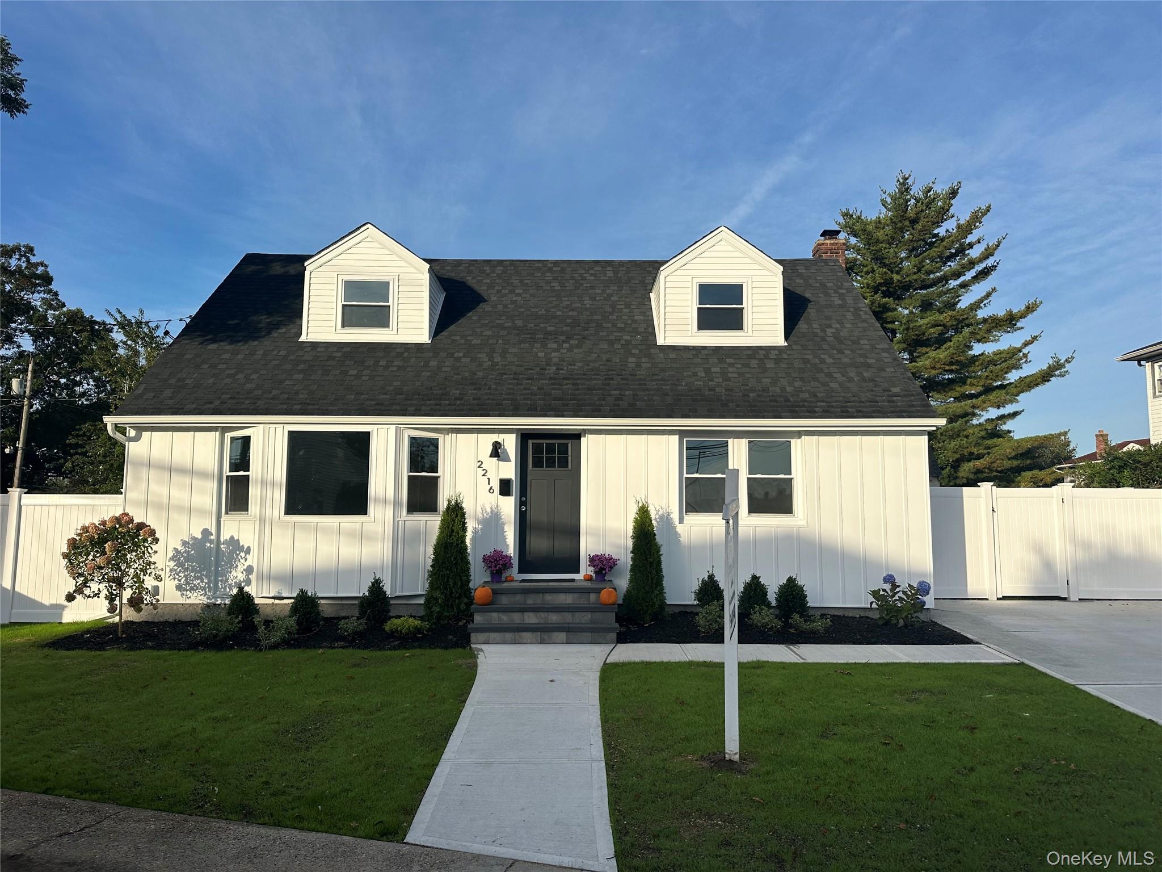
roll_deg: -0.2
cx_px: 581
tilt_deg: +6.3
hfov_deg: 71.6
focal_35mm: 24
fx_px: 806
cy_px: 436
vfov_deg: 56.8
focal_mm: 6.86
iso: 80
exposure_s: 1/4762
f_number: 1.78
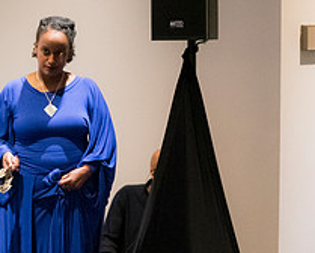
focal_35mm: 182
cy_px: 206
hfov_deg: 10.5
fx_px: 1700
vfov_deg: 8.5
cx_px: 56
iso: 6400
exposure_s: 1/125
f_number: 2.8
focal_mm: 70
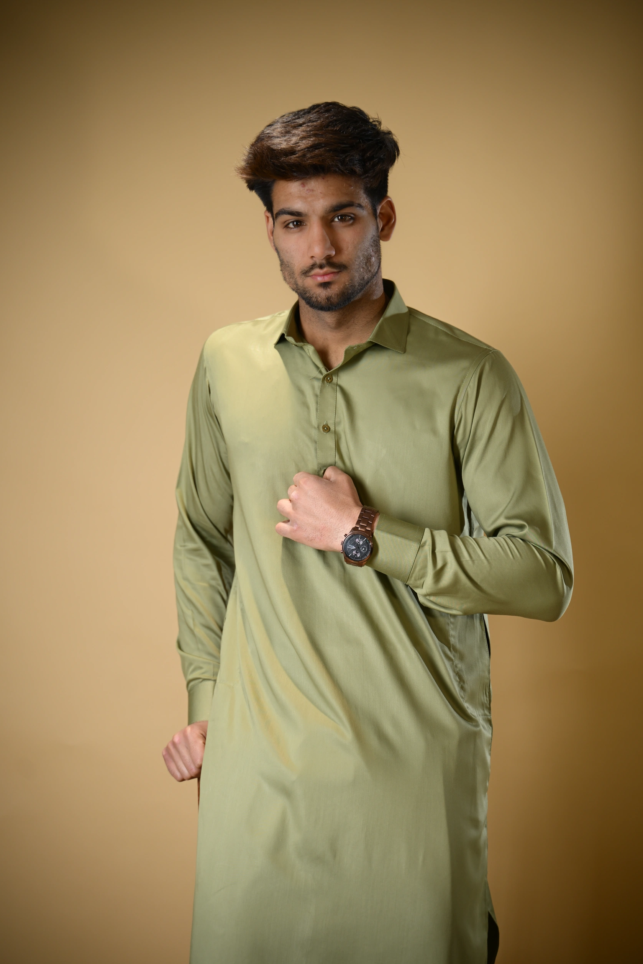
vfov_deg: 26.6
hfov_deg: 18.0
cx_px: 320
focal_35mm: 76
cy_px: 482
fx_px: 2035
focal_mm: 75
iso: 160
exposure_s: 1/125
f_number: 2.8
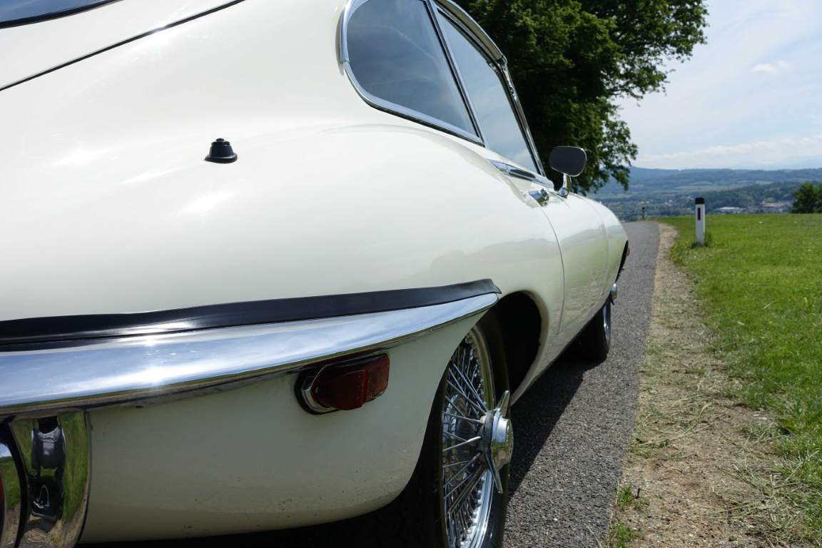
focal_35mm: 37
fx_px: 845
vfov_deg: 35.9
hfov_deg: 51.9
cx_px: 411
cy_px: 274
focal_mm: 13.53
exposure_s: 1/800
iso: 125
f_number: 6.3
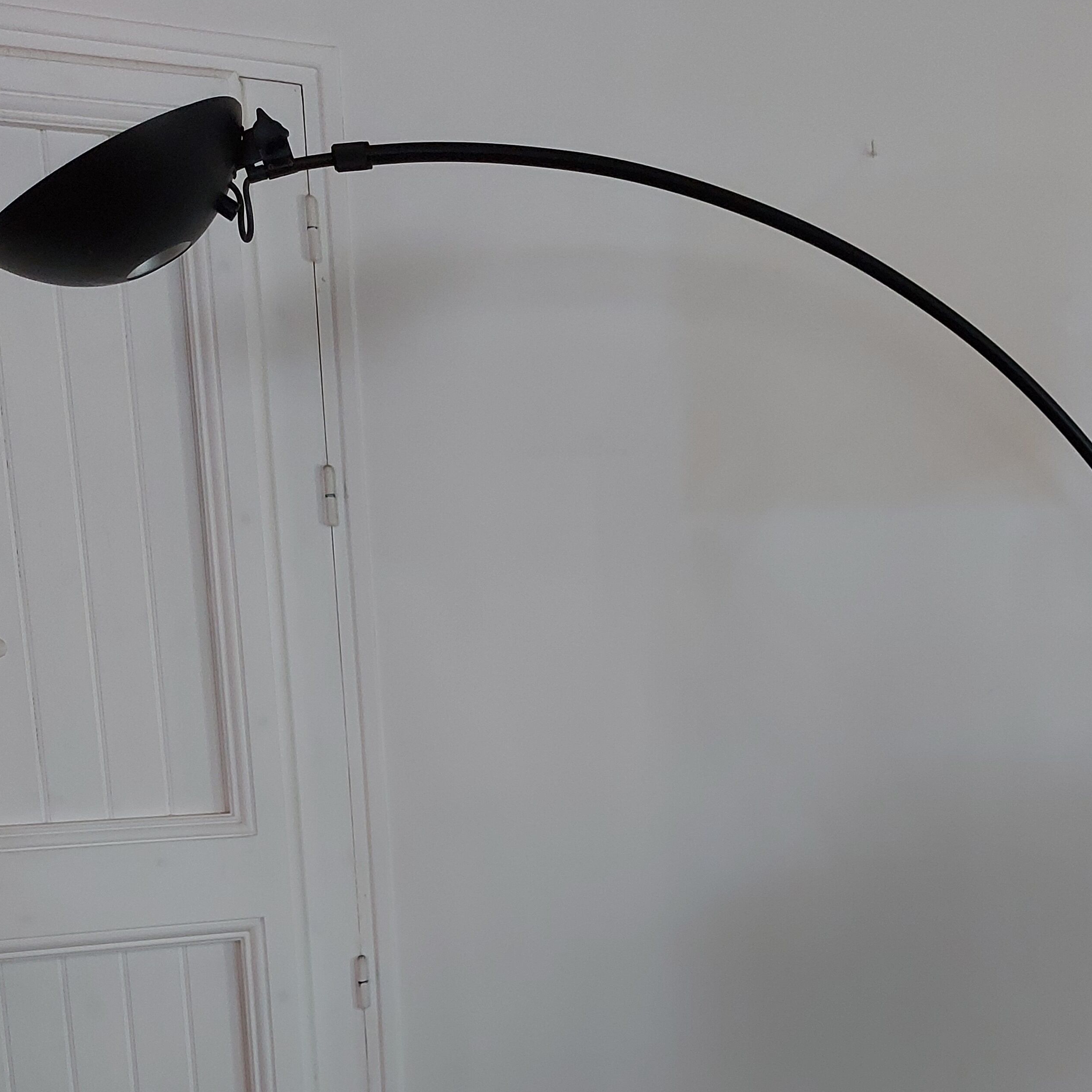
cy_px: 928
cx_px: 689
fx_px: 1392
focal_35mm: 39
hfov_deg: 42.5
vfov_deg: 40.4
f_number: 1.8
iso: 400
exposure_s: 1/60
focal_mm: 5.23
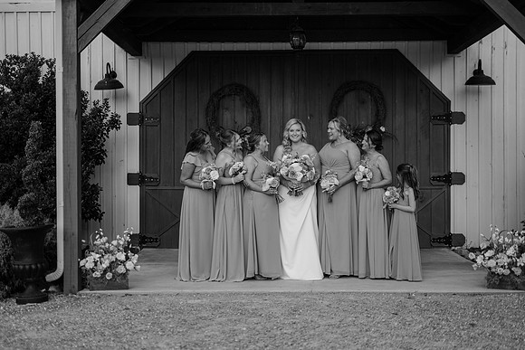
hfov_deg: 38.5
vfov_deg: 26.2
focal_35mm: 52
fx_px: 753
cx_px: 262
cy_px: 175
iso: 1000
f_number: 1.8
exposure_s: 1/6400
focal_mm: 50
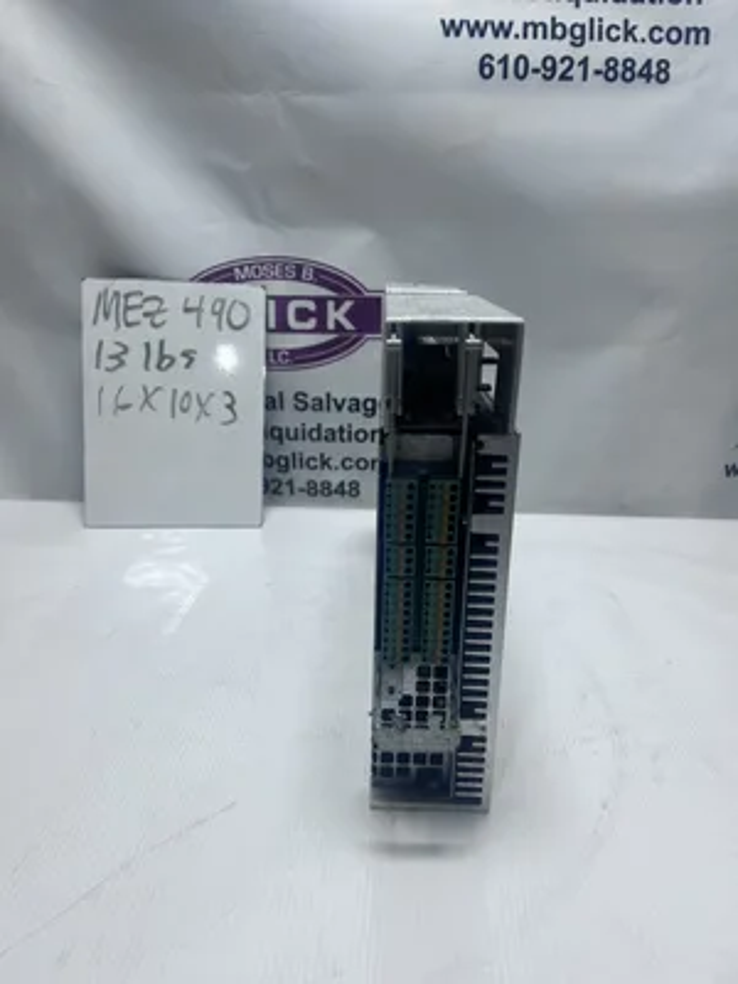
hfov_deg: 53.1
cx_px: 369
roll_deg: -1.0
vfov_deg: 67.3
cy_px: 492
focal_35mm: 26
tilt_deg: -16.4
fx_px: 739
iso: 50
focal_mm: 5.7
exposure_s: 1/714
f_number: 1.5
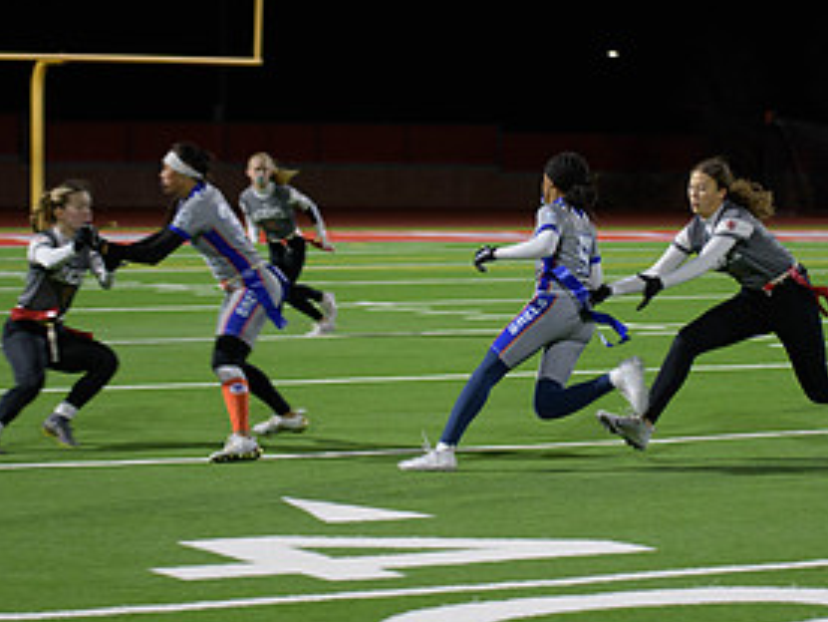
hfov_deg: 14.0
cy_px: 250
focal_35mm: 141
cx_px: 451
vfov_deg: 10.5
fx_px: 3374
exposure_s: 1/200
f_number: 2.8
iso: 900
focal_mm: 70
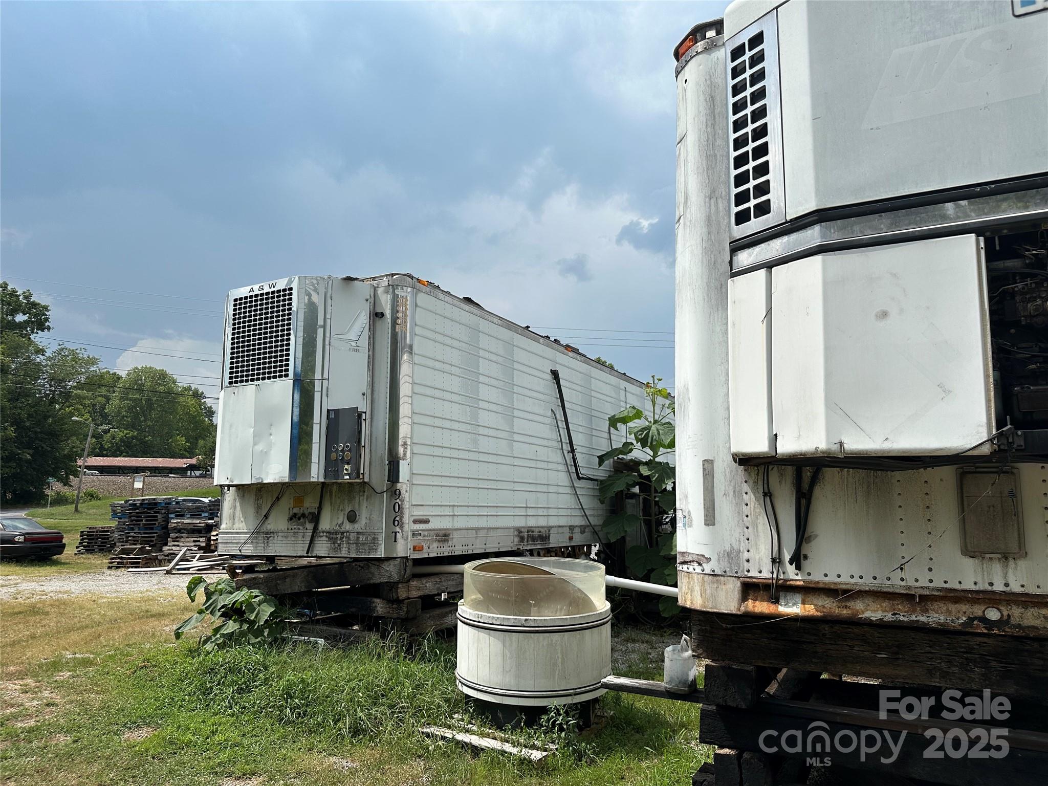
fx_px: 727
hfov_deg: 71.6
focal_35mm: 24
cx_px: 524
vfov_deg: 56.8
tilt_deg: +9.3
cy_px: 393
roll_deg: -1.0
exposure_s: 1/6623
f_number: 1.78
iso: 80
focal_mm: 6.86
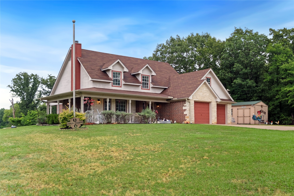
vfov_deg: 36.9
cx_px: 147
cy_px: 98
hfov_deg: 53.1
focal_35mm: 36
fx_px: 294
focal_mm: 24
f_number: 6.4
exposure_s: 1/125
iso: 160
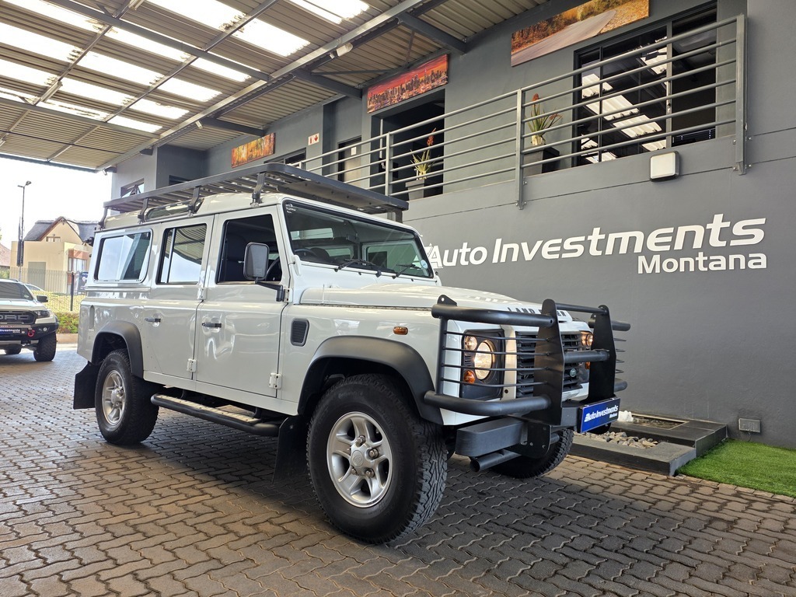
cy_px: 298
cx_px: 398
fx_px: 529
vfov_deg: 58.9
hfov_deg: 73.9
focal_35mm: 23
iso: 80
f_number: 1.7
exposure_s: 1/180
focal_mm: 6.25
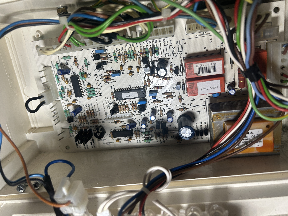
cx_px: 144
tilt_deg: -15.6
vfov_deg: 53.1
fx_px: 216
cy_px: 108
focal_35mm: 26
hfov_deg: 67.3
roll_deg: +8.2
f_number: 1.5
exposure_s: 1/50
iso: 100
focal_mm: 5.7
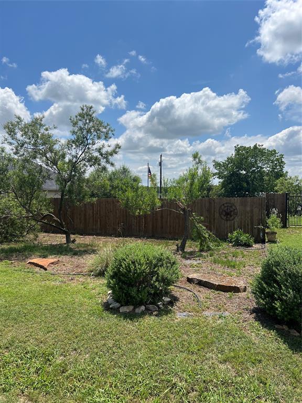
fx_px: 302
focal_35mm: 26
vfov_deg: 67.3
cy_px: 202
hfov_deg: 53.1
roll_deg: -0.5
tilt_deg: -2.7
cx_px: 151
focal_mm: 5.7
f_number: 1.5
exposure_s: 1/6993
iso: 50
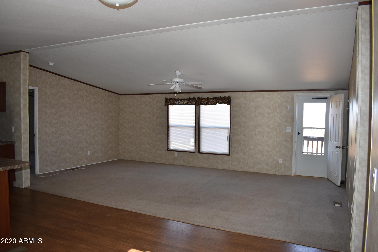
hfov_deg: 67.4
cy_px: 126
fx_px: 283
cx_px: 189
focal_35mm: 27
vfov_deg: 47.9
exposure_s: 1/200
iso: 400
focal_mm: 18
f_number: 5
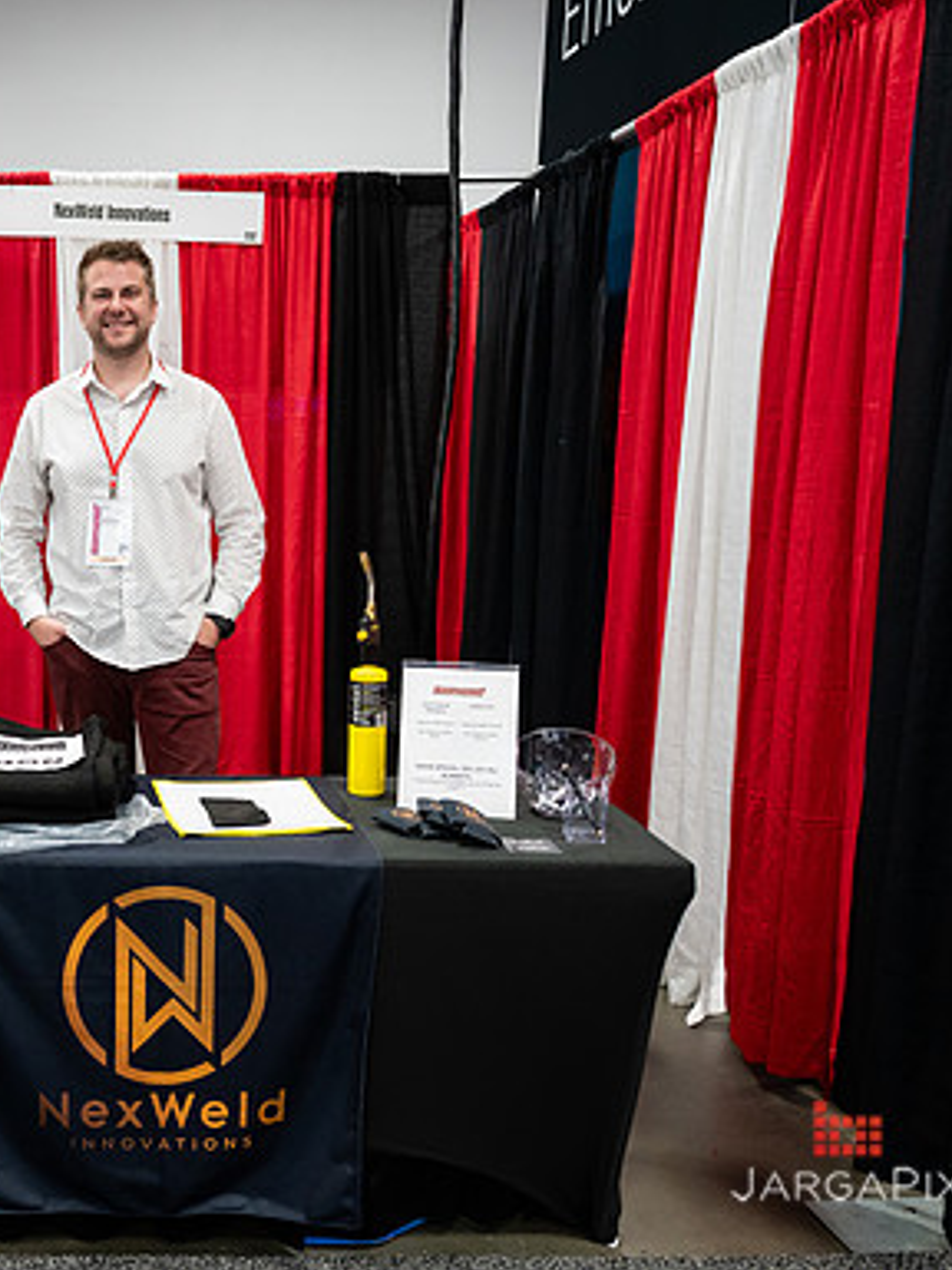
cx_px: 99
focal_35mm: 37
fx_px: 1357
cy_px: 643
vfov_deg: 50.1
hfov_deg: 36.3
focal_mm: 24
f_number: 3.2
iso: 3200
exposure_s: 1/200
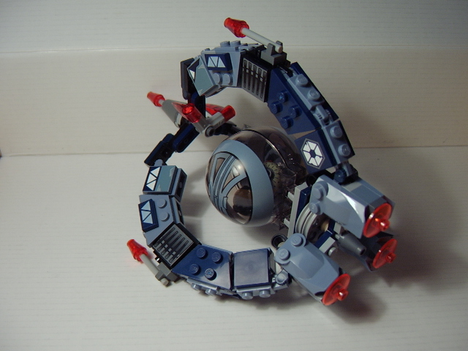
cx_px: 234
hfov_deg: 58.4
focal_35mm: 31
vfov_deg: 45.4
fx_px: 419
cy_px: 176
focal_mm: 8.13
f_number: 2.7
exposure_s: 1/50
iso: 100
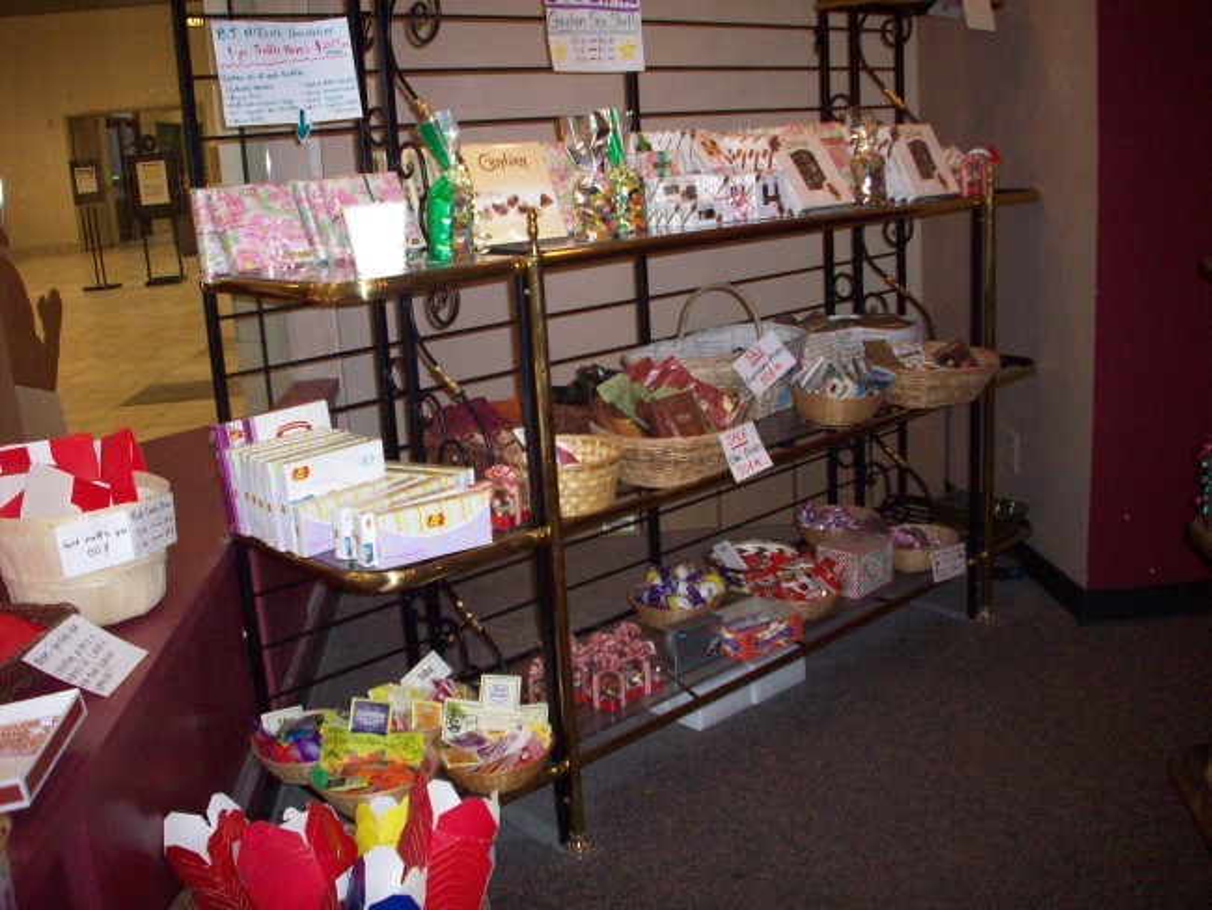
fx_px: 1296
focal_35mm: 37
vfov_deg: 38.7
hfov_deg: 50.1
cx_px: 606
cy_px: 455
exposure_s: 1/64
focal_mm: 6.2
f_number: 2.8
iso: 200
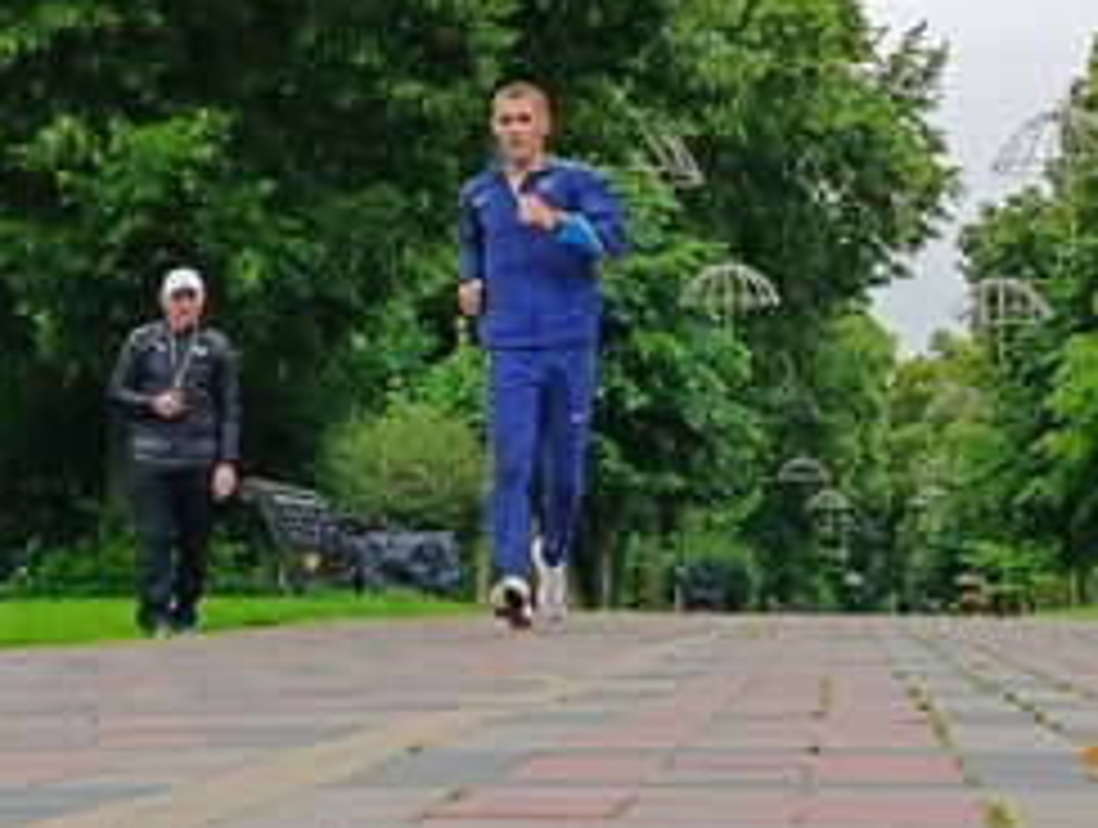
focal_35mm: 113
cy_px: 272
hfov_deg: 17.4
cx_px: 495
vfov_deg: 13.1
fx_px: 3591
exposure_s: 1/120
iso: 64
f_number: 1.69
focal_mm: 6.06
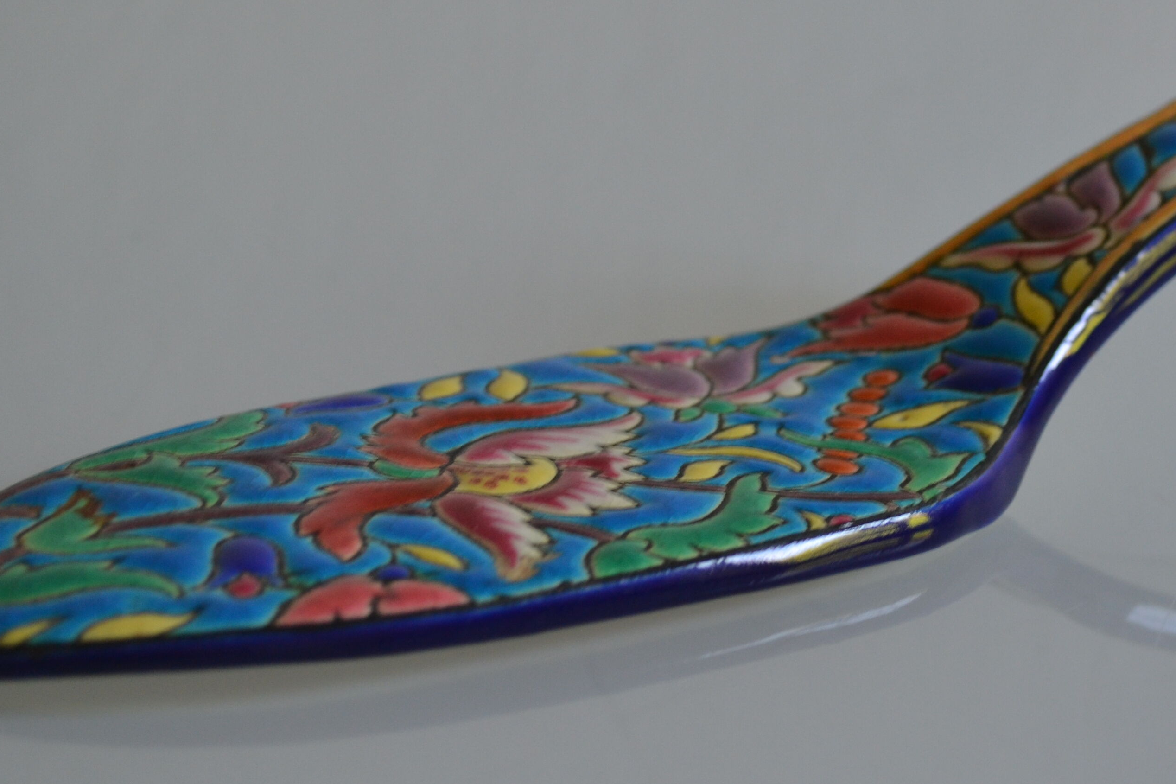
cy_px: 223
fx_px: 3560
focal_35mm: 109
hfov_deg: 18.7
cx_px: 738
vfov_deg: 12.5
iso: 400
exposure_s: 1/30
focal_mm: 40
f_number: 5.3
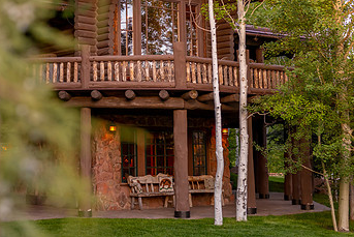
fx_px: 698
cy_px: 45
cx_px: 69
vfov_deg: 19.0
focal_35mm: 71
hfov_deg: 27.8
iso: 1250
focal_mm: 42
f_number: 4
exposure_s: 1/200
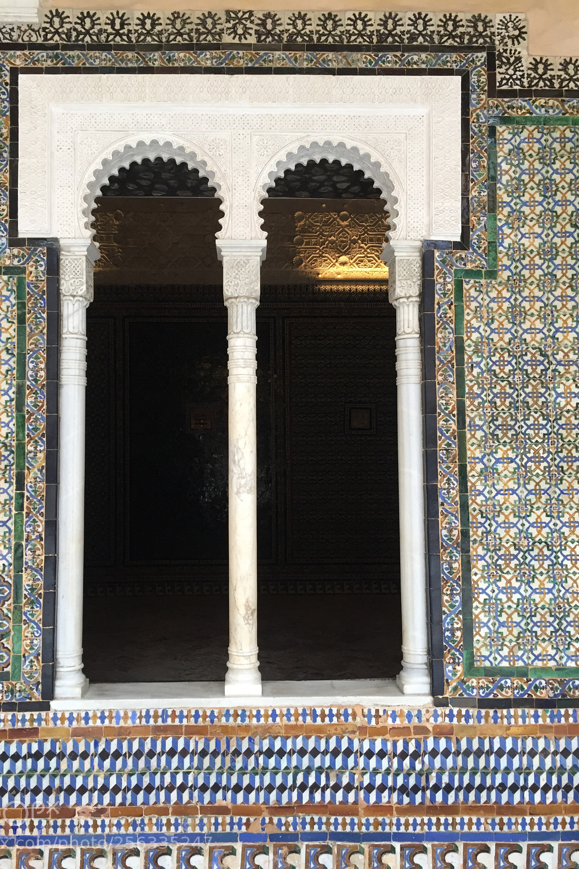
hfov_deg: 42.3
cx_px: 255
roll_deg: +0.1
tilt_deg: +3.0
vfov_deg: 60.3
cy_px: 440
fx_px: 748
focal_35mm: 31
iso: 50
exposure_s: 1/33
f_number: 2.2
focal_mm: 4.15
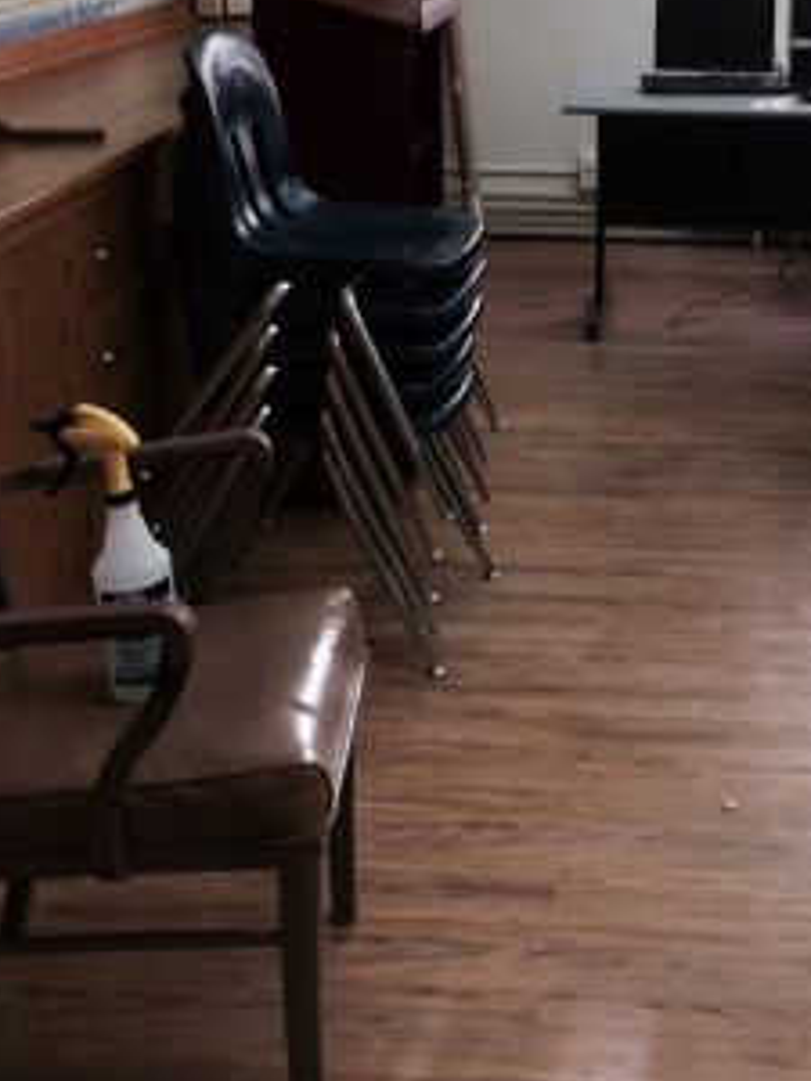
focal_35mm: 60
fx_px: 1874
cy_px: 101
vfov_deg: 30.7
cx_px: 609
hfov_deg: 24.2
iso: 50
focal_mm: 4.12
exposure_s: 1/30
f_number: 2.2
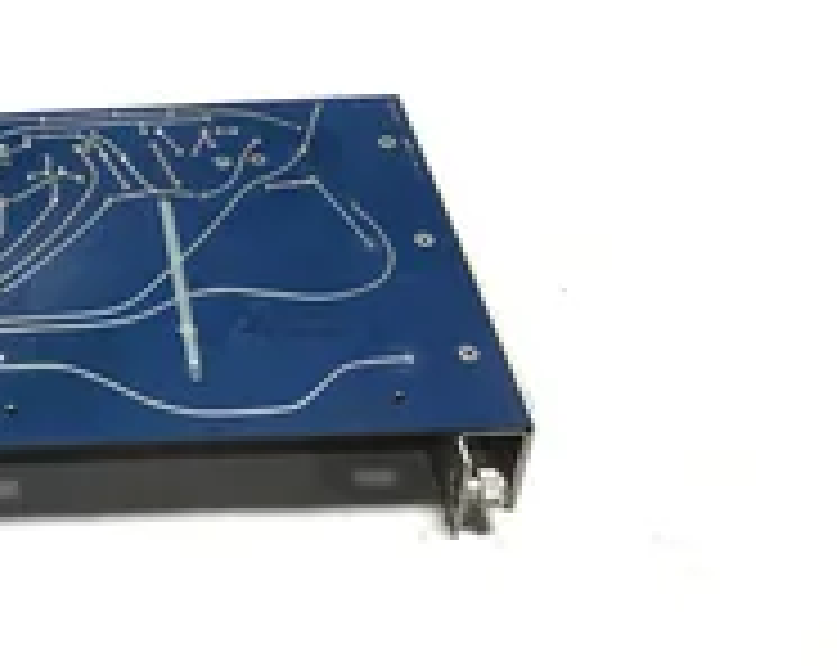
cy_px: 45
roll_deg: +3.7
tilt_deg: -36.2
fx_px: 1611
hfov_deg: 27.0
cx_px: -54
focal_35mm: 65
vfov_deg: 22.8
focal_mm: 3.3
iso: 40
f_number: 2.4
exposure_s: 1/120
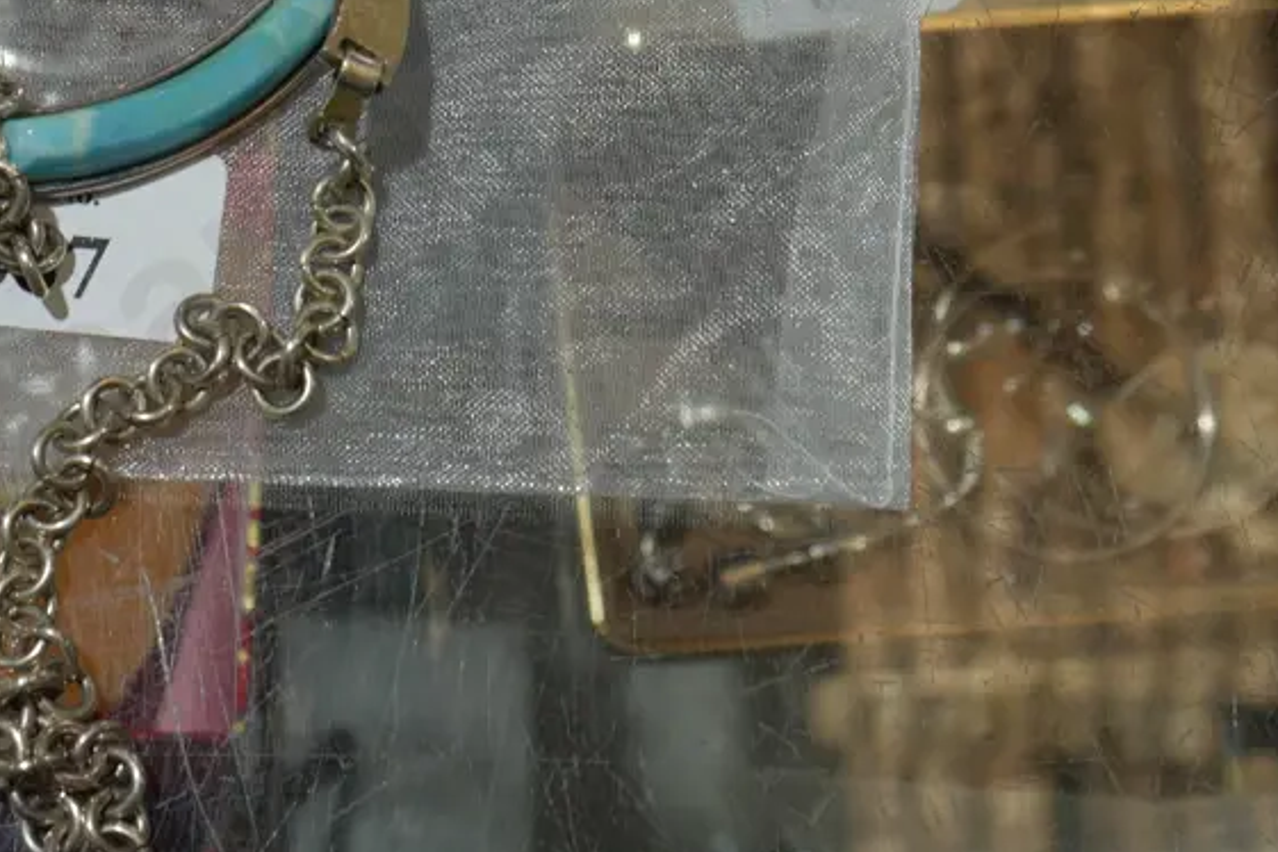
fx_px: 2698
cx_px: 282
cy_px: 229
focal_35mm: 76
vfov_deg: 17.9
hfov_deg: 26.2
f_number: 6.3
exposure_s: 1/60
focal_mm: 20
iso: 250
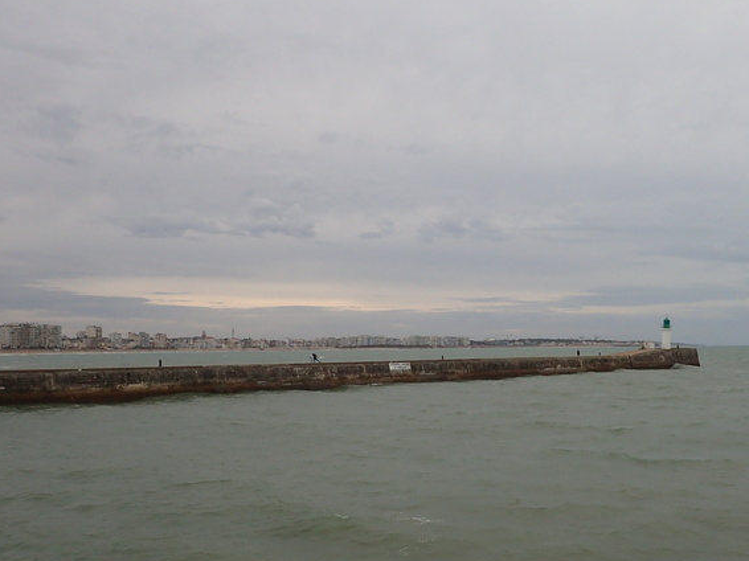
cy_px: 333
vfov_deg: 40.5
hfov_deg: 52.5
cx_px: 416
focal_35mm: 35
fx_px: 757
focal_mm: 4.5
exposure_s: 1/1600
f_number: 2.8
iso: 200
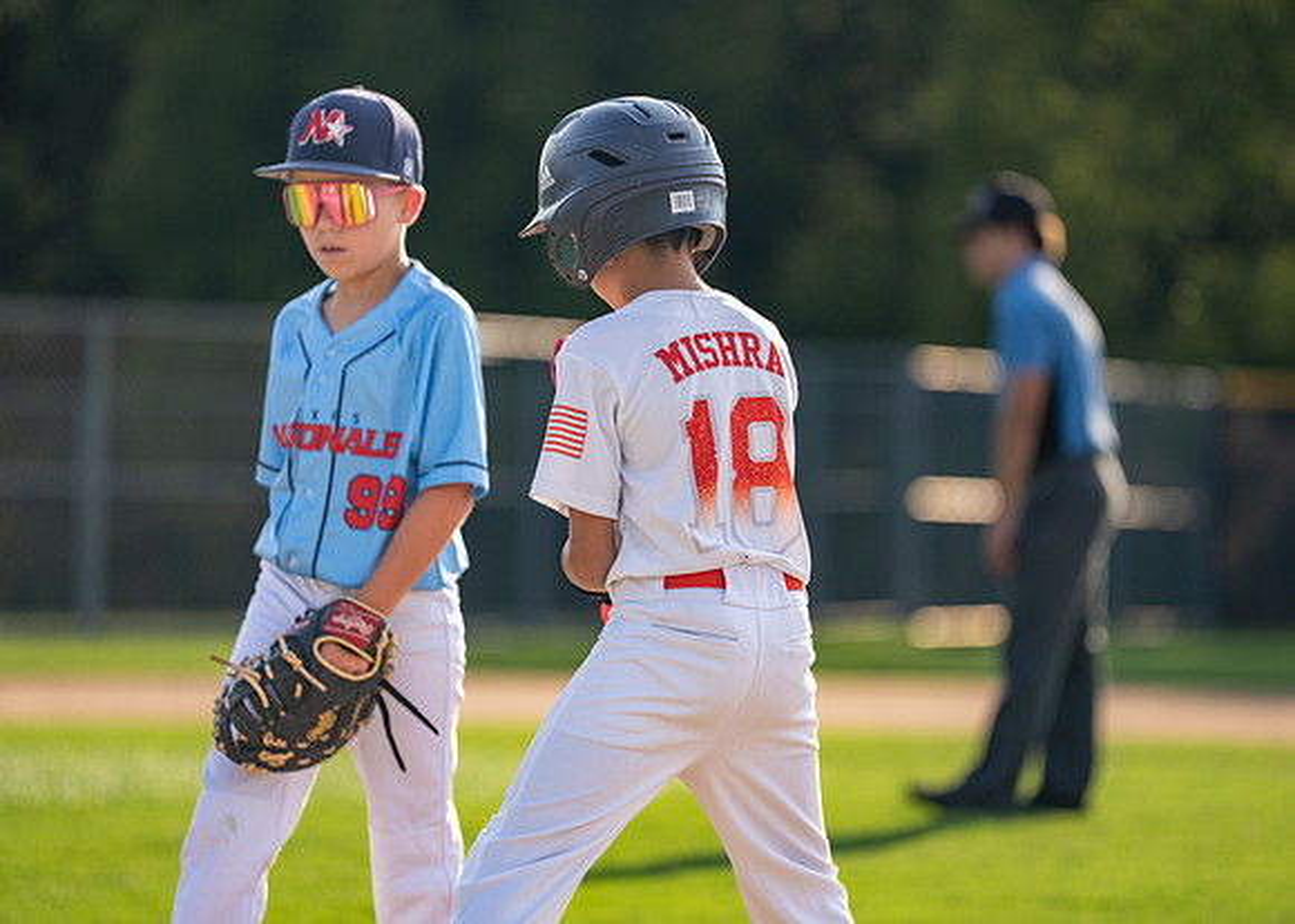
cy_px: 450
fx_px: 7967
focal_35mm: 217
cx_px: 700
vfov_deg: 6.6
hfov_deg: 9.3
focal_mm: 200
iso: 400
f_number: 2.8
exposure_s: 1/4000
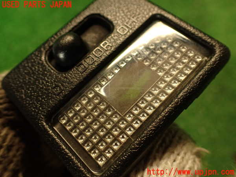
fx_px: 205
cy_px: 88
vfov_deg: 46.8
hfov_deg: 60.0
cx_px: 118
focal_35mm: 30
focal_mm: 5.4
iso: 250
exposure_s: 1/30
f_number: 2.3
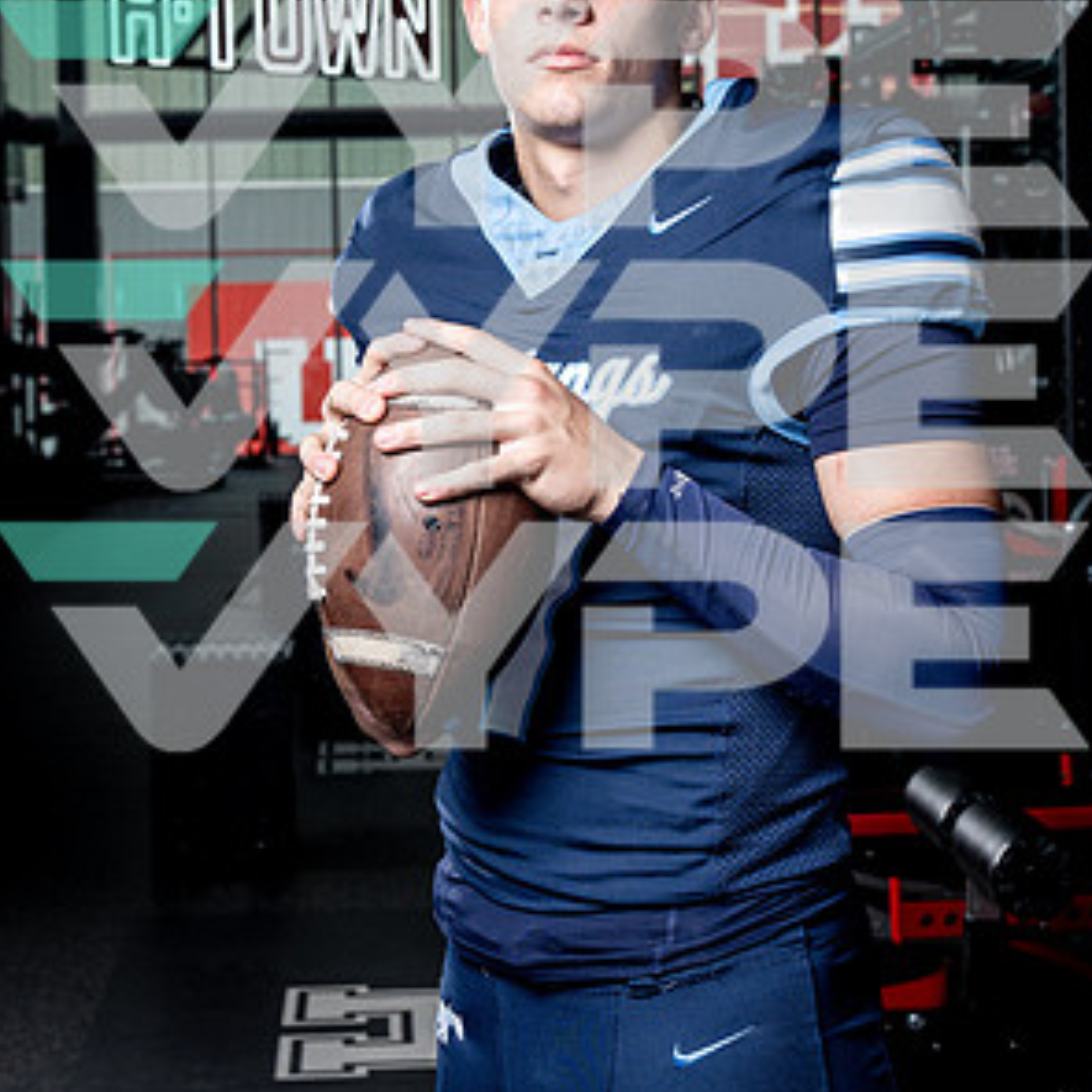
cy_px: 378
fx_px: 2962
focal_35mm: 83
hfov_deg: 20.9
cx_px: 548
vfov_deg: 20.8
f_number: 9
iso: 640
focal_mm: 64
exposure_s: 1/250
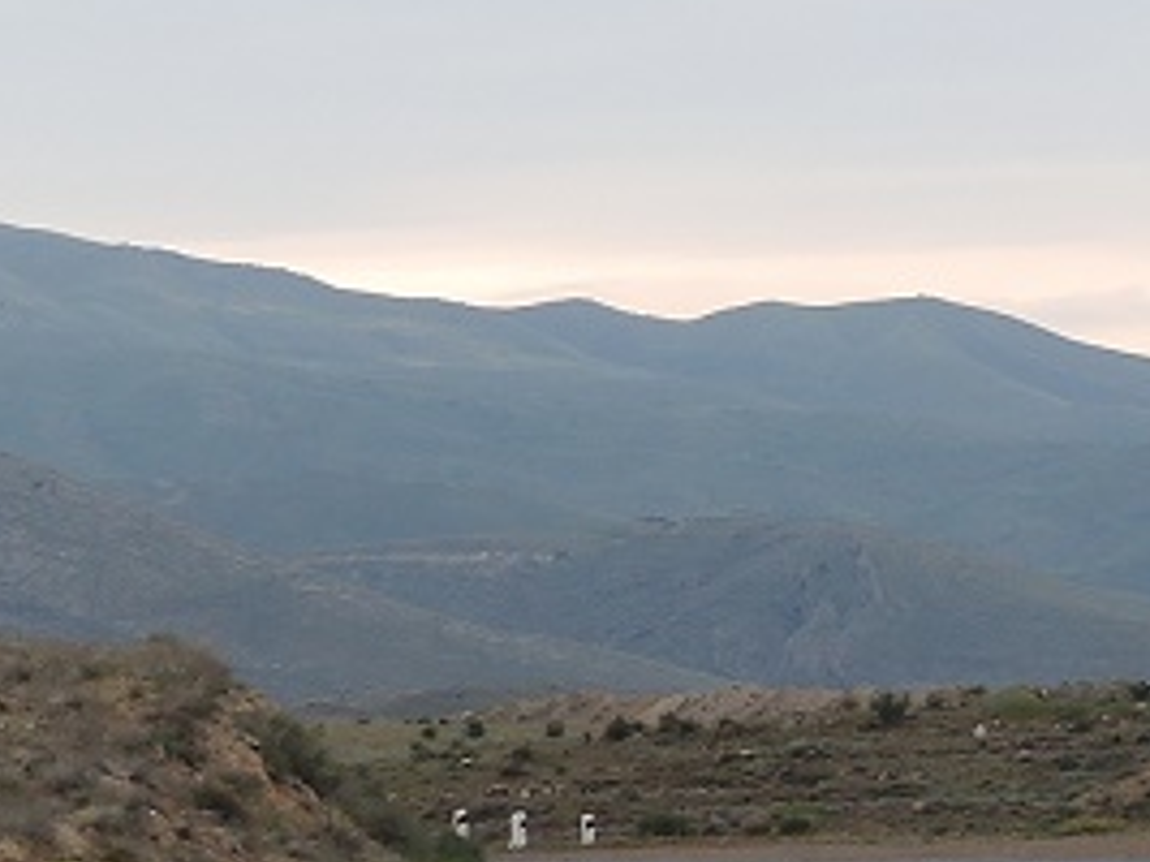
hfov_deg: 7.9
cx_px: -676
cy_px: 444
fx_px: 8136
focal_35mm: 245
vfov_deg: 6.1
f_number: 2.8
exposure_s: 1/400
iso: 80
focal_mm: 11
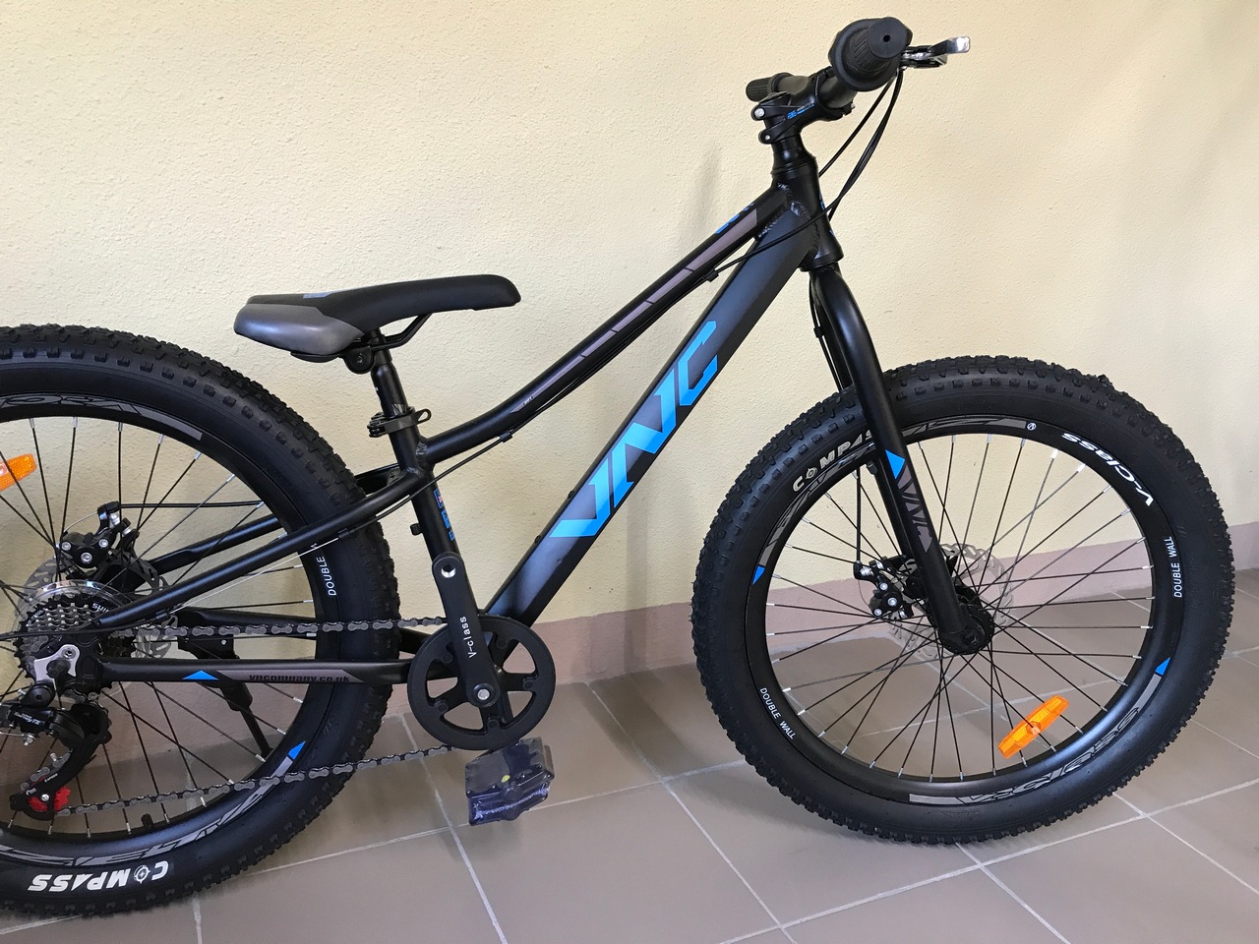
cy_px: 472
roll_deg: -4.0
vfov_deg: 49.7
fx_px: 1018
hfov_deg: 63.4
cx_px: 630
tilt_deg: -16.6
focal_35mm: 28
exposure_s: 1/17
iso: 50
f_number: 1.8
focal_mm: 3.99
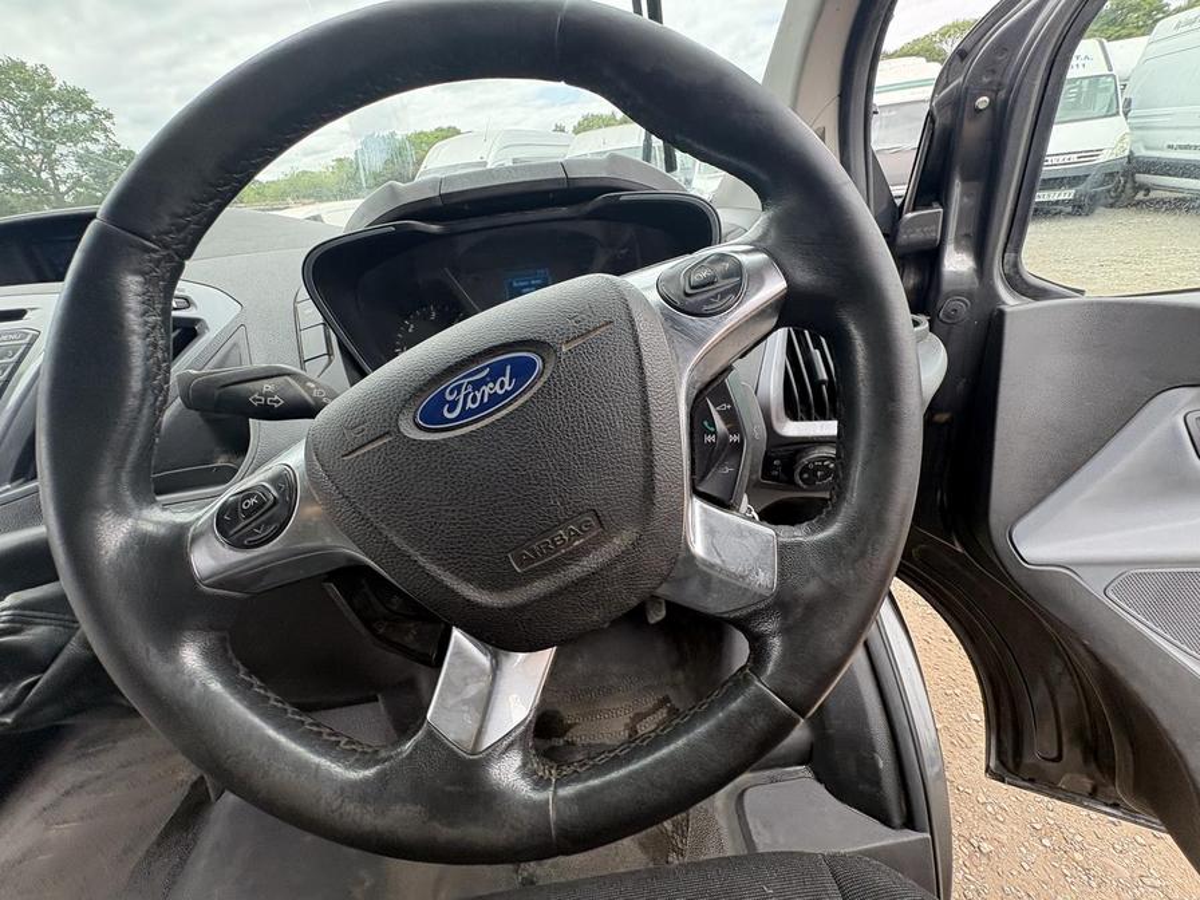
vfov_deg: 85.7
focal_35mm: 14
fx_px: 485
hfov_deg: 102.1
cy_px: 450
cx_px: 600
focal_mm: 2.22
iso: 80
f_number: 2.2
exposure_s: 1/140
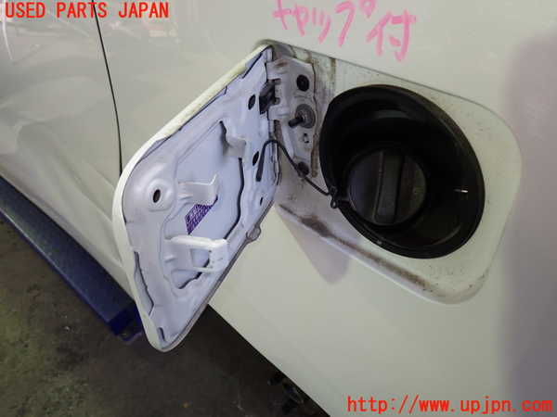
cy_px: 208
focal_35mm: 30
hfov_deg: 60.0
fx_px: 483
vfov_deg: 46.8
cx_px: 278
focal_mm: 5.4
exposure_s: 1/40
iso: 200
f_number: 2.3
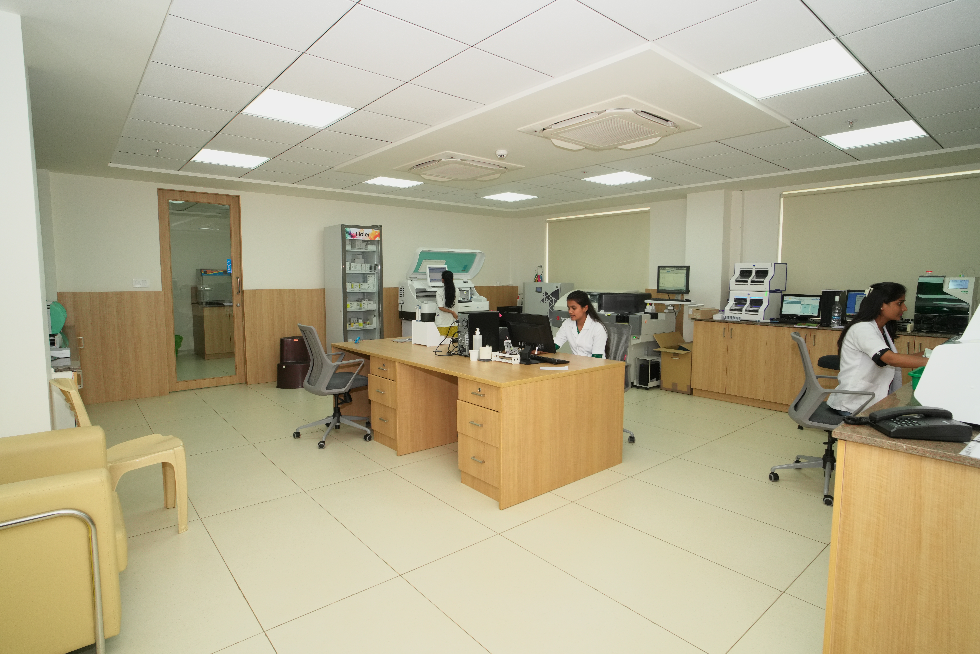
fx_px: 490
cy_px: 327
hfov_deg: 90.0
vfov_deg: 67.4
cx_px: 490
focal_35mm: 18
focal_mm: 18
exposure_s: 1/125
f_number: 6.3
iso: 800
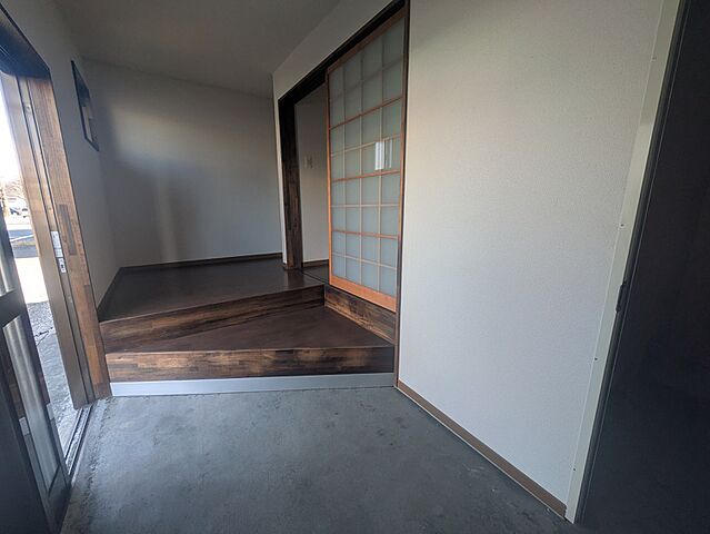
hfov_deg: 102.0
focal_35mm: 14
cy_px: 267
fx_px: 287
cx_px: 355
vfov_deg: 85.7
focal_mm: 1.83
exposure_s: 1/100
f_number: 2.2
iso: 59
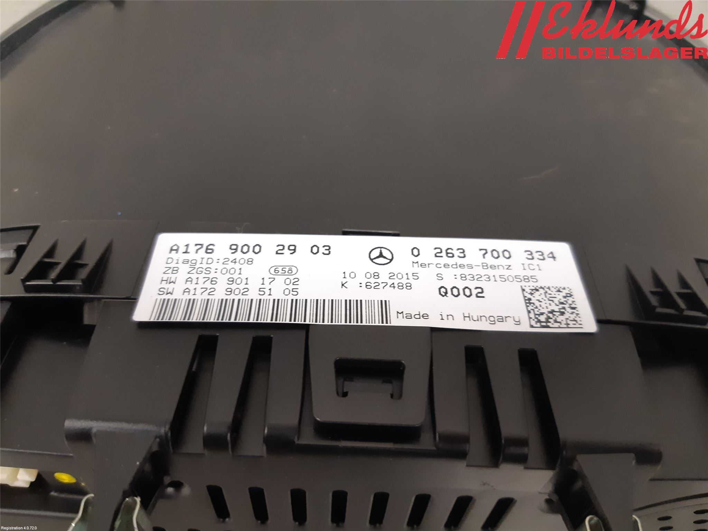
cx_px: 354
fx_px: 532
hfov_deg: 67.3
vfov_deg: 53.1
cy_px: 266
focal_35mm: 26
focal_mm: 3.93
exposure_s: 1/33
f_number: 1.7
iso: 250
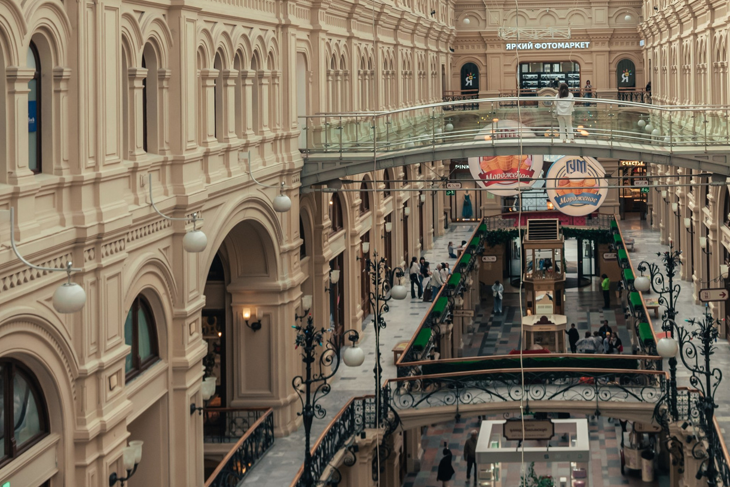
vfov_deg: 20.5
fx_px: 1318
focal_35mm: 65
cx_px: 548
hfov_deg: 30.4
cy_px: 46
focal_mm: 31
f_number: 5
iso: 640
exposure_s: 1/320
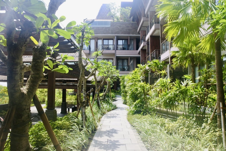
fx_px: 170
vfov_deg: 48.0
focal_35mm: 27
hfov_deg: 67.3
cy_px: 76
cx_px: 113
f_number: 4.5
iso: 160
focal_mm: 10
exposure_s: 1/500
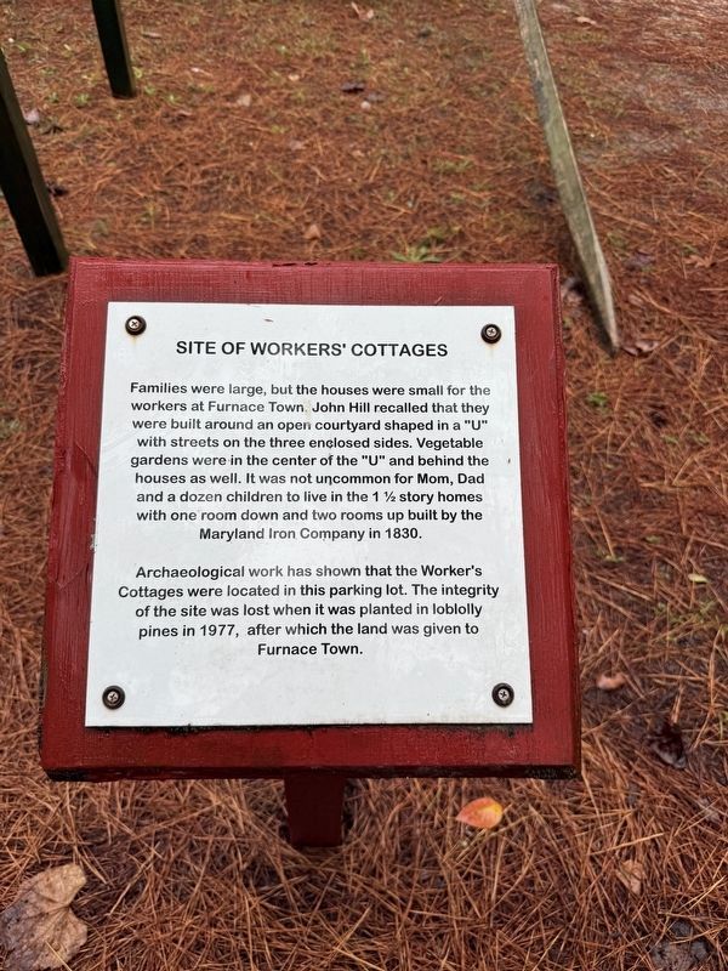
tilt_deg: -48.3
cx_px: 364
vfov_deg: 71.6
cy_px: 486
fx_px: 673
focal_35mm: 24
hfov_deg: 56.8
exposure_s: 1/263
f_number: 1.78
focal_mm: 6.76
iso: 64
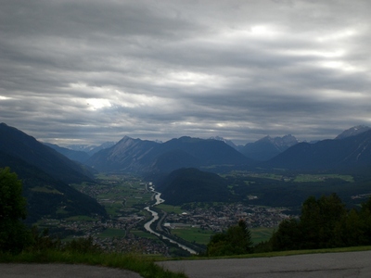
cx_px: 186
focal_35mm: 51
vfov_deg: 28.6
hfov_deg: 37.5
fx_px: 547
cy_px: 139
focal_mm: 8.44
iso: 50
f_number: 5.1
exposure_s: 1/250
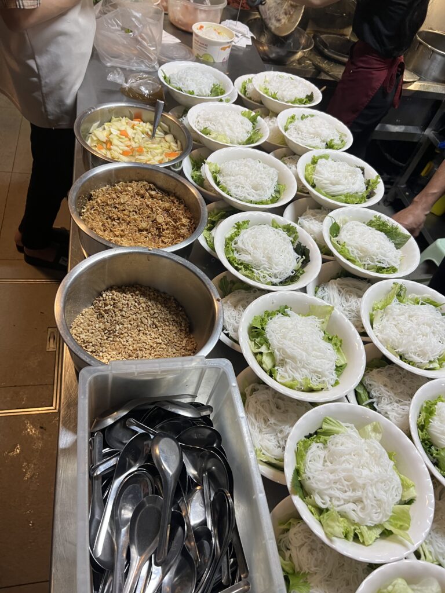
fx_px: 446
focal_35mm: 26
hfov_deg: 53.1
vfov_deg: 67.3
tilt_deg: -48.0
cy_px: 296
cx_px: 222
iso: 125
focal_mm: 5.7
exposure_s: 1/82
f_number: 1.5
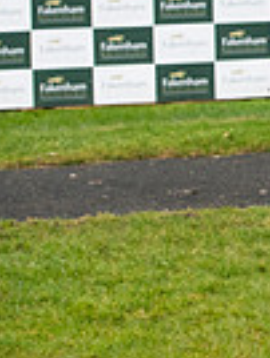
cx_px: 749
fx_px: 3017
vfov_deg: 6.7
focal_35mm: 291
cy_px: -122
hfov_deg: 4.9
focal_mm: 70
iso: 640
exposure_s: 1/500
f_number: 5.6
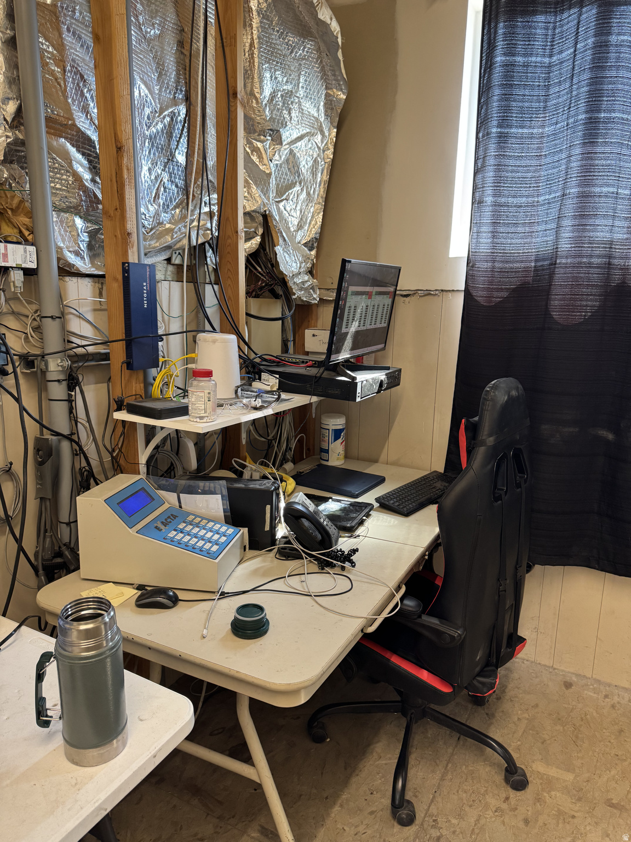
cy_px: 421
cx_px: 316
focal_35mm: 24
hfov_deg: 56.8
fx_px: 583
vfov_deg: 71.6
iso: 200
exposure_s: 1/120
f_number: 1.78
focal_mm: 6.76
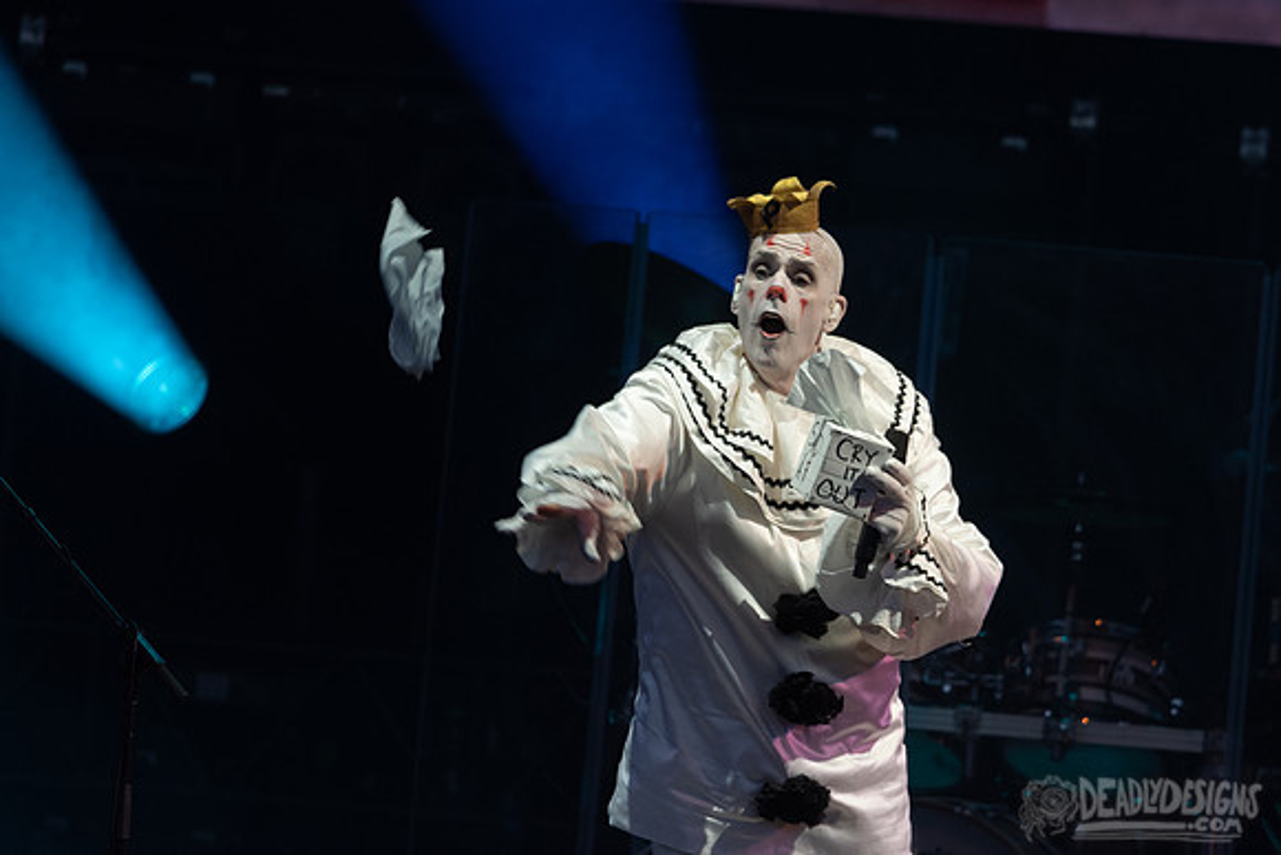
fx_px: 26698
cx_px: 749
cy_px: 322
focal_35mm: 750
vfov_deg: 1.8
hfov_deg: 2.7
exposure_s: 1/320
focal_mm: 600
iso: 640
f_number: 6.3
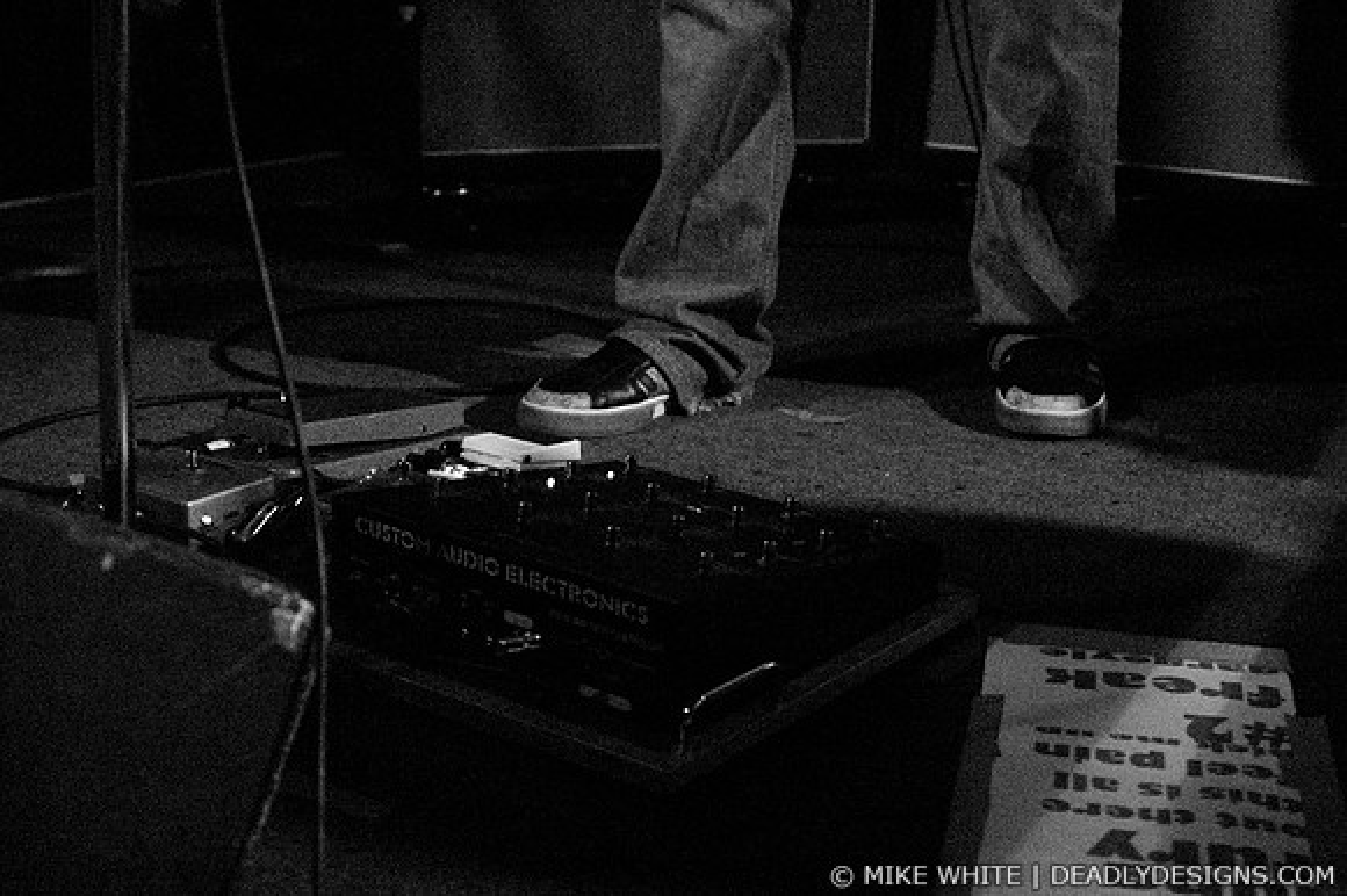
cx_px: 674
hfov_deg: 37.9
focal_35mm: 52
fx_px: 1963
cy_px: 448
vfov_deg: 25.7
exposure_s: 1/30
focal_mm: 35
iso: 1600
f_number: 2.8
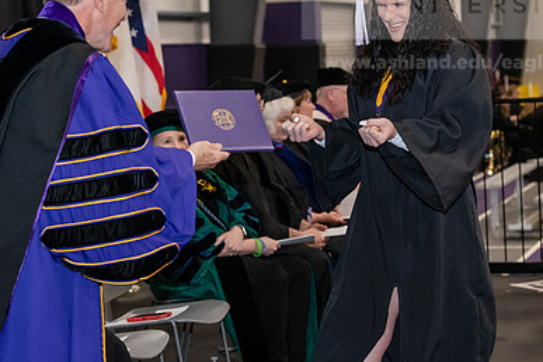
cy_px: 92
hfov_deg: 19.5
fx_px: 1584
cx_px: 260
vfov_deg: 13.0
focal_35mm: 105
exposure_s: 1/200
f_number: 5
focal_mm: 70
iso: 2500
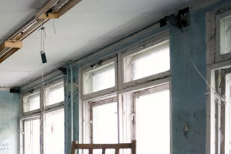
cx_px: -106
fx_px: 469
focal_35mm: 73
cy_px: 206
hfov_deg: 23.0
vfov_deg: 17.4
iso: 1600
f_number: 2.8
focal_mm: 24
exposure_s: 1/50
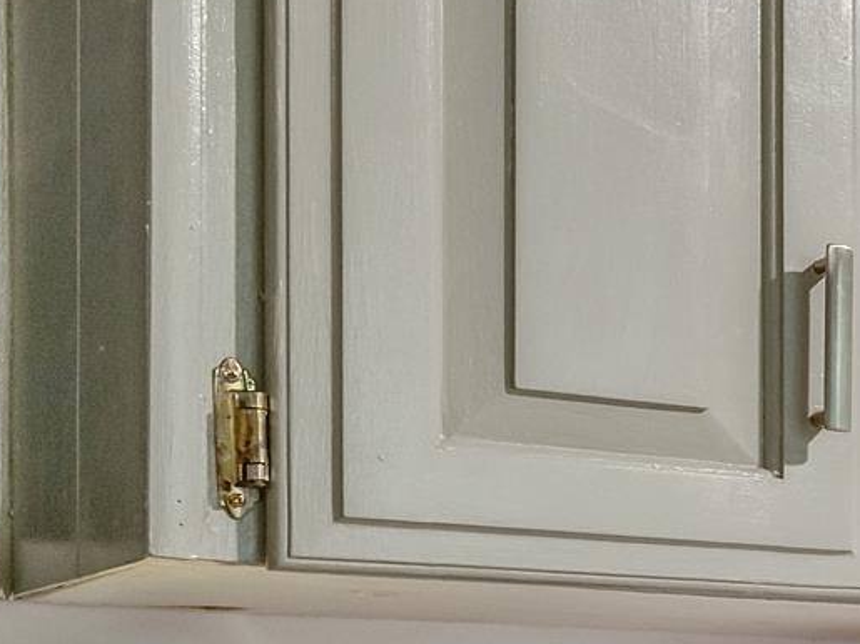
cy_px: 782
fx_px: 2434
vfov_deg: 14.6
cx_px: 1982
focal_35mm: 98
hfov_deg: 14.4
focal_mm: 21
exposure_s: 1/5
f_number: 8
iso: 800
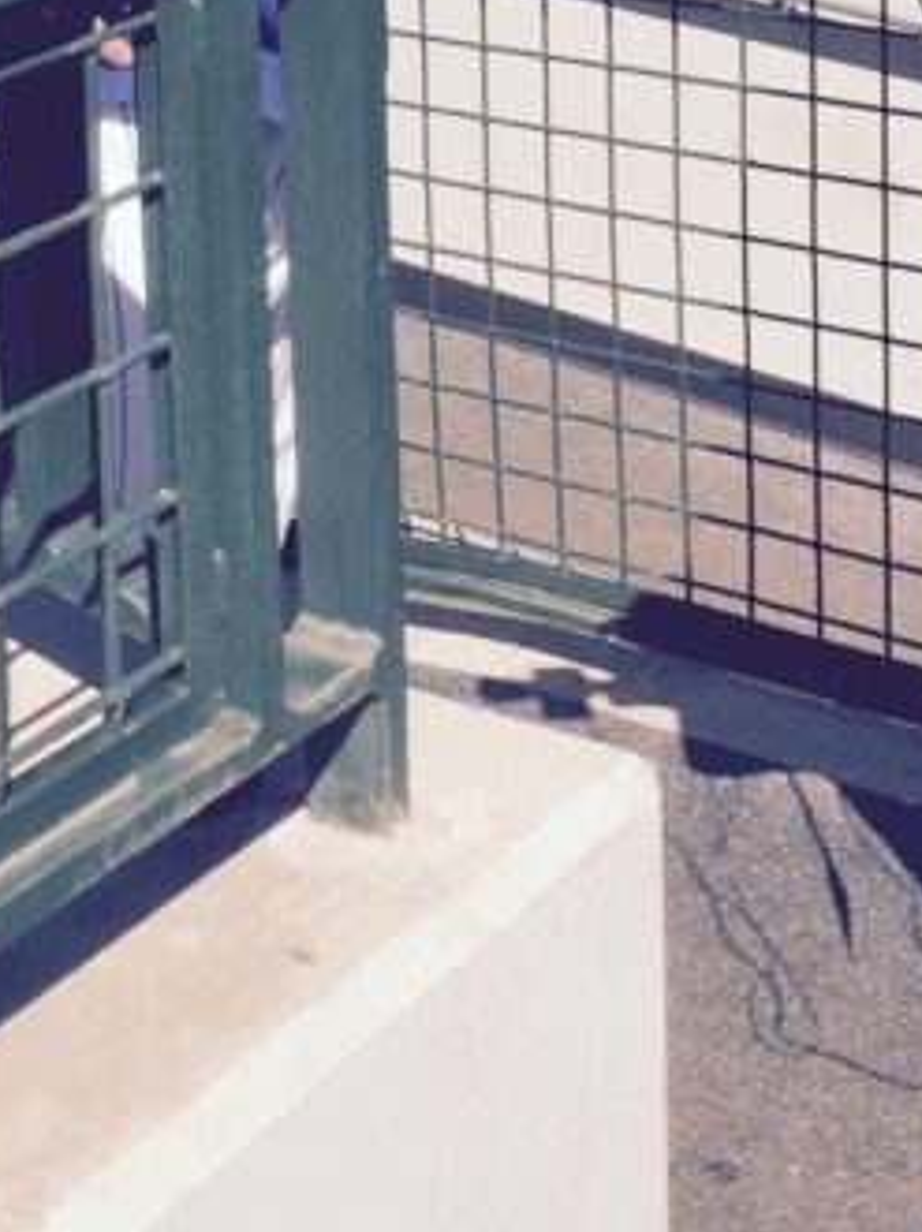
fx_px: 3200
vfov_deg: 20.4
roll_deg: +0.9
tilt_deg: -10.4
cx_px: 549
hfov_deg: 16.4
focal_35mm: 90
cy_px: -258
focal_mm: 4.15
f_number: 2.2
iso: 32
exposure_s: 1/2083
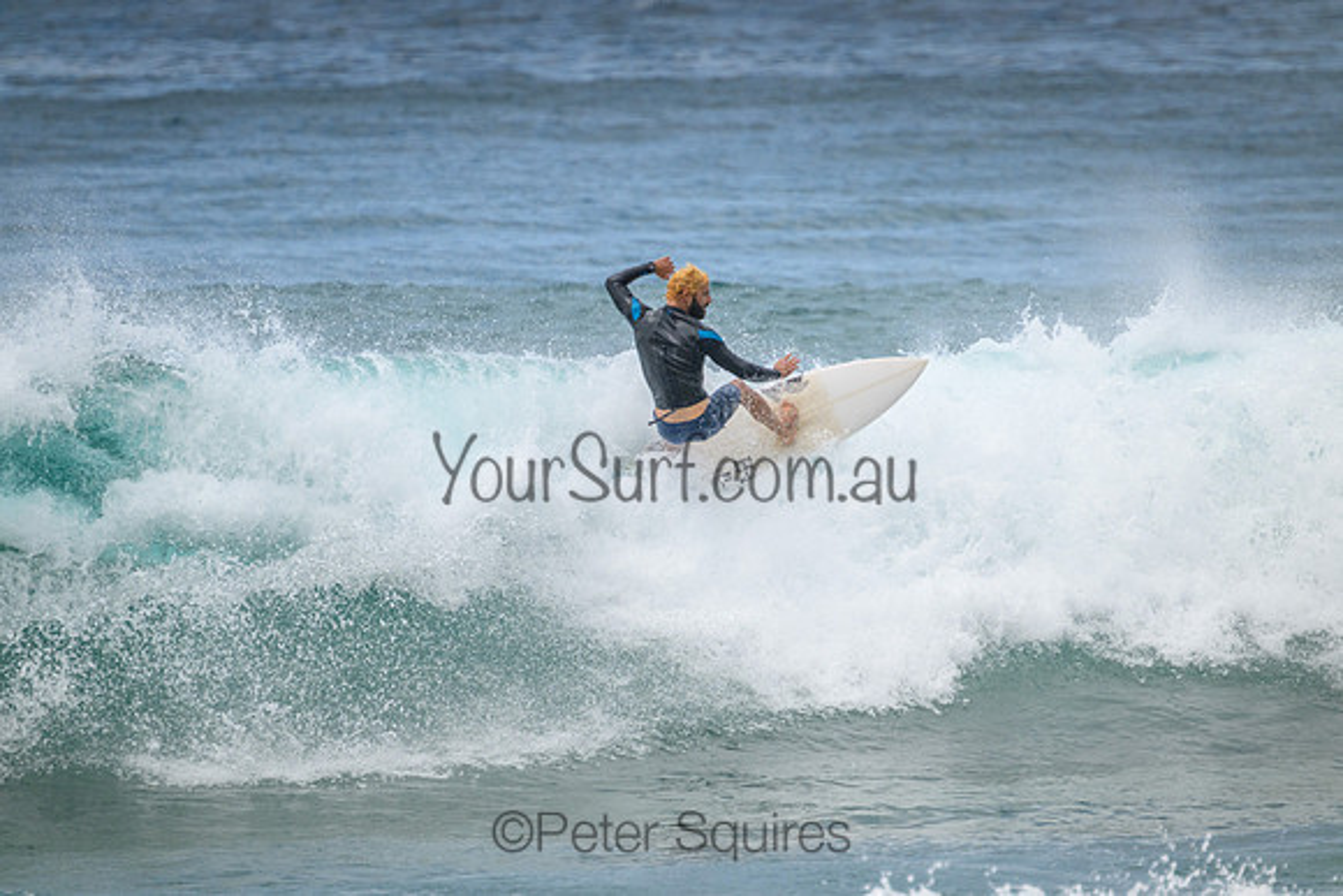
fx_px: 29850
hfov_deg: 2.6
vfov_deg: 1.7
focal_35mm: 800
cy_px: 448
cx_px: 672
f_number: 11
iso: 1100
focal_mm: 800
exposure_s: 1/3200
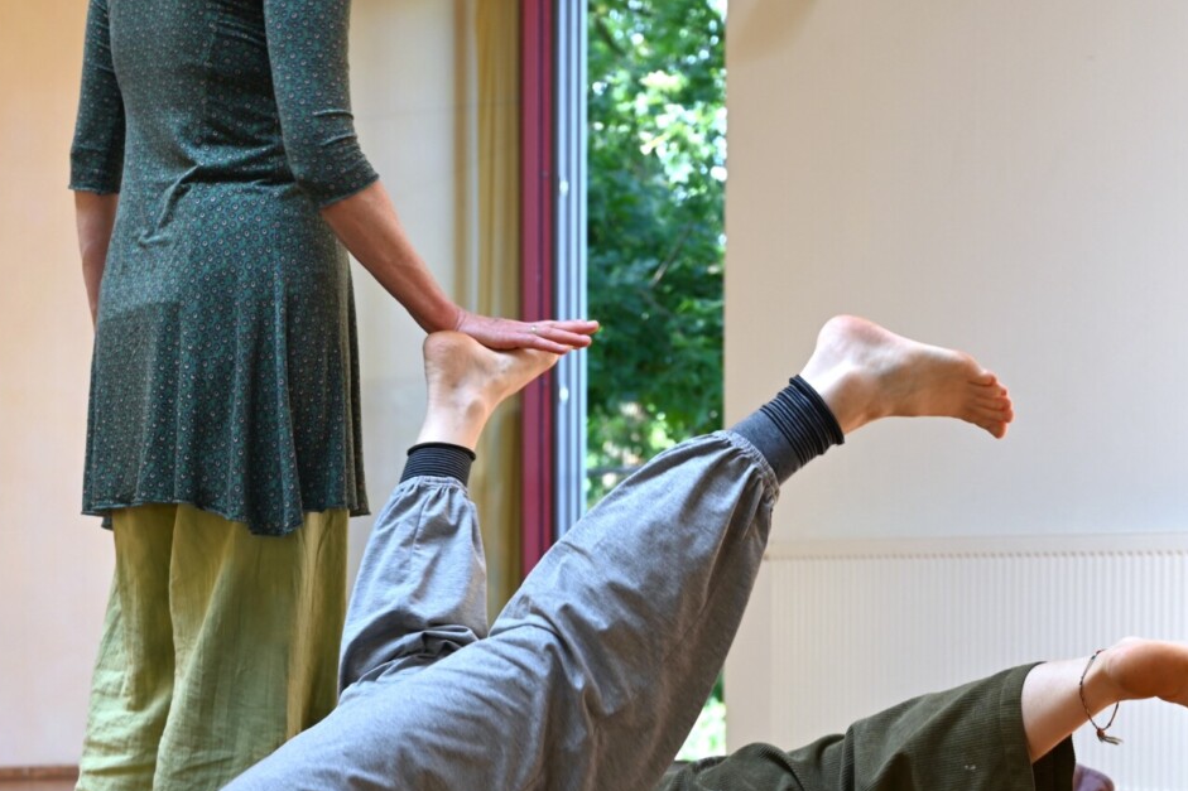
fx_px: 1650
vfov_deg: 27.0
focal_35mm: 50
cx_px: 587
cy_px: 402
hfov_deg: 39.6
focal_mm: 49
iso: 100
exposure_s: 1/60
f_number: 4
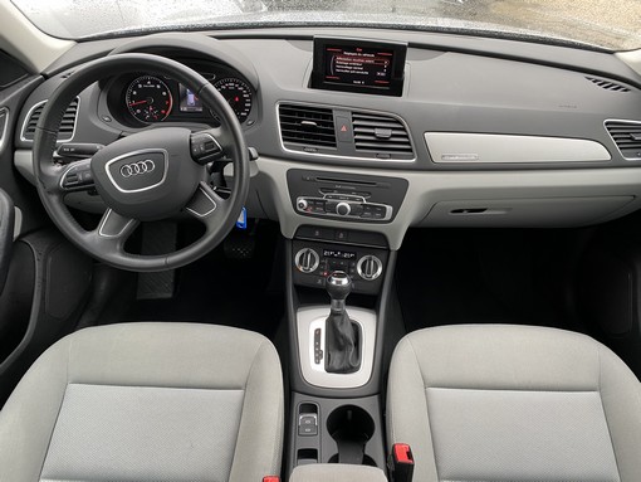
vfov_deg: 53.1
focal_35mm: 26
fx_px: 482
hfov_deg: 67.3
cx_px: 320
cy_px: 241
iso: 64
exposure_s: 1/50
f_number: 1.8
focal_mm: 4.25
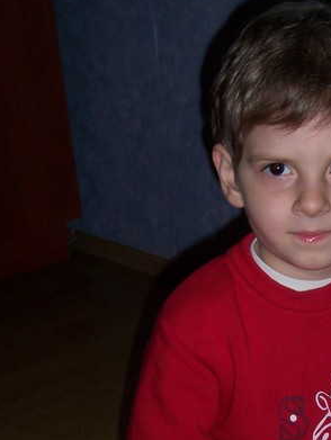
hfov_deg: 15.8
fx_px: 1171
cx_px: 316
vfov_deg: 20.8
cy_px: 407
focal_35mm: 92
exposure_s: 1/60
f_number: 3.1
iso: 80
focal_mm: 7.5
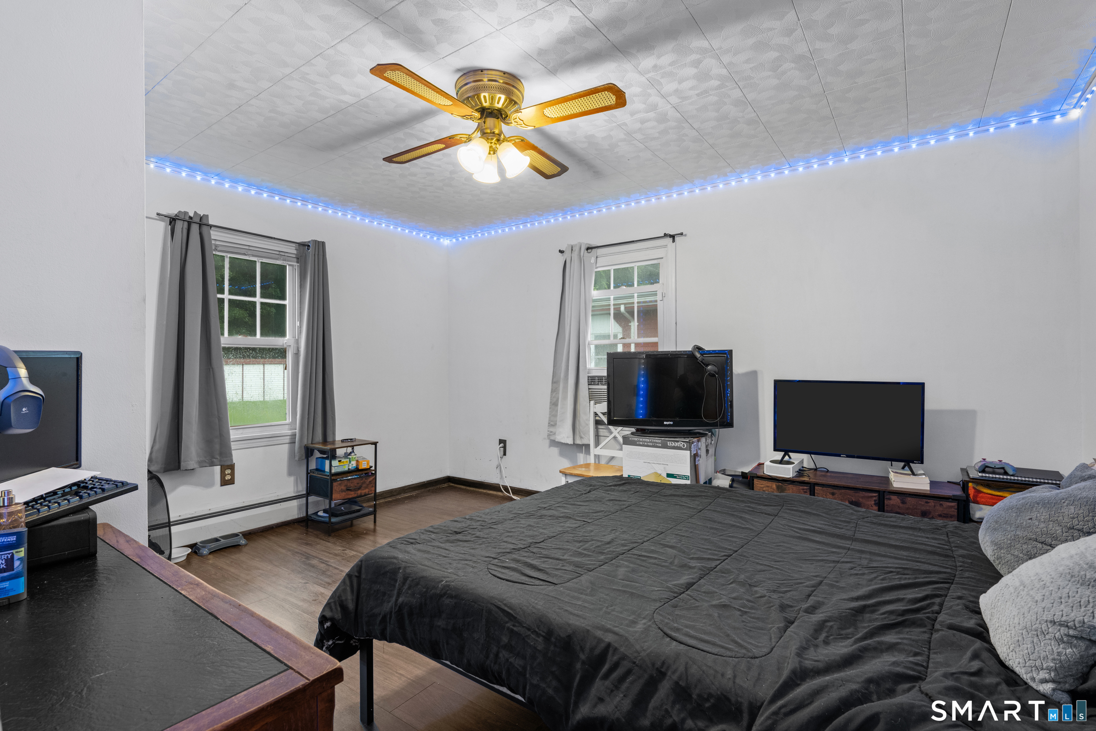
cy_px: 366
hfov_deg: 95.0
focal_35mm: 16
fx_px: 502
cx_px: 548
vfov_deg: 72.1
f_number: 9
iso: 320
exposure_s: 1.6
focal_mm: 16.5
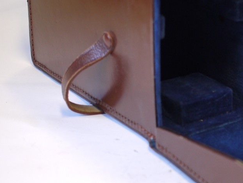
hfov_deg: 16.9
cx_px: 212
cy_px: 69
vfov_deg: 12.9
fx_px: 808
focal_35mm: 115
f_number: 3.5
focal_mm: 30
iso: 400
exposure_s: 1/80
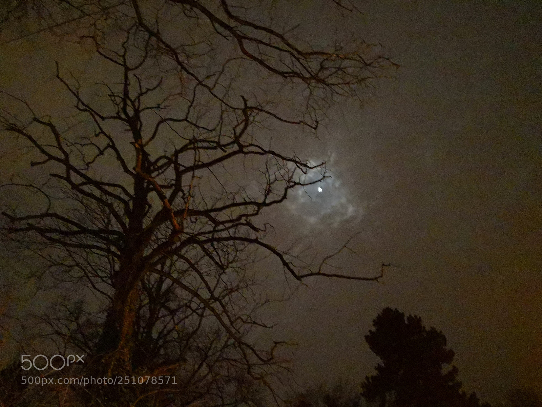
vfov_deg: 51.4
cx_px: 271
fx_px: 423
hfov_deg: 65.3
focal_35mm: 27
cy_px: 204
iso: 3200
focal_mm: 3.95
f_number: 1.6
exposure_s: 1/12.5
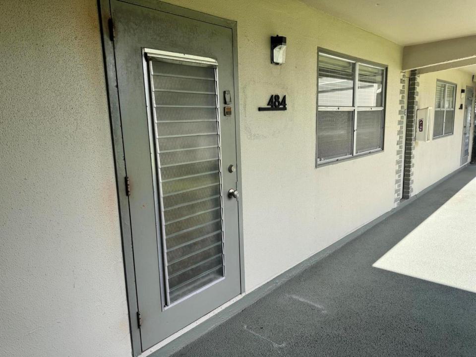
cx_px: 238
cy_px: 178
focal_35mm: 24
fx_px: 330
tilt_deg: -10.4
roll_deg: +1.6
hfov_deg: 71.6
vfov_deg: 56.8
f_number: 1.78
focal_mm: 6.76
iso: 80
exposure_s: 1/1112
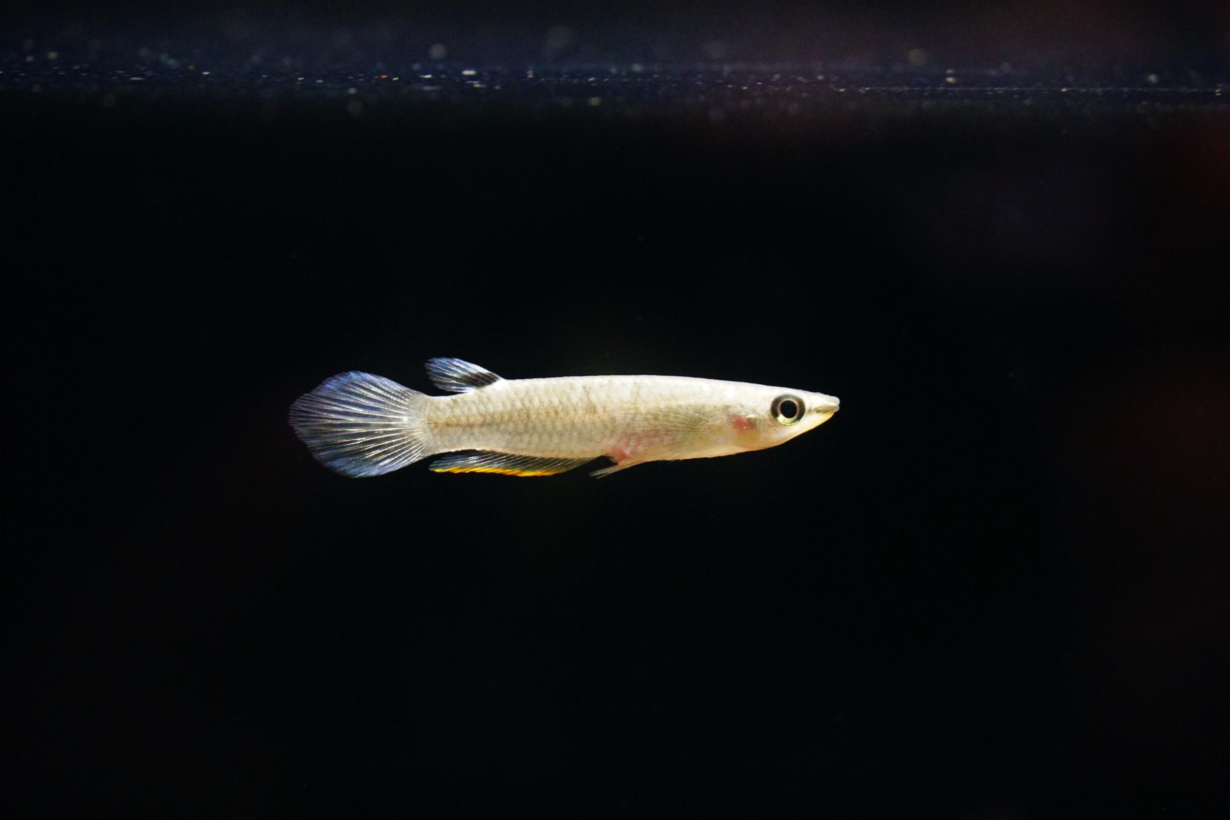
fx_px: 7295
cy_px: 421
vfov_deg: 6.4
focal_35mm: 214
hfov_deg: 9.6
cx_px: 622
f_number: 5.6
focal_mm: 135
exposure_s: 1/125
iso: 10000
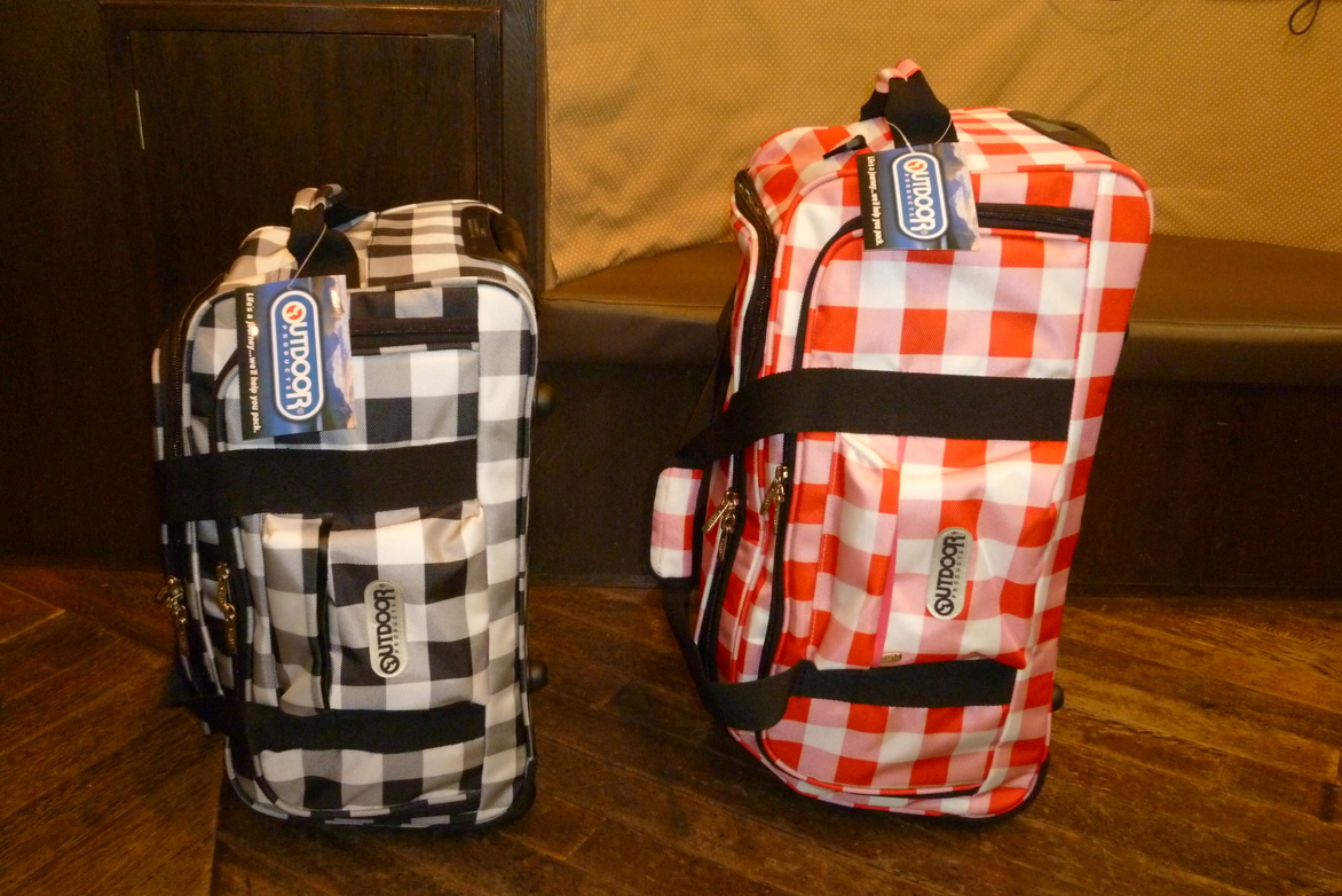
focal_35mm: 33
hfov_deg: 57.2
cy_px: 510
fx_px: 1230
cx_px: 676
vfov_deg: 39.9
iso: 400
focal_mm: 5.5
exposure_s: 1/30
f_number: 3.1
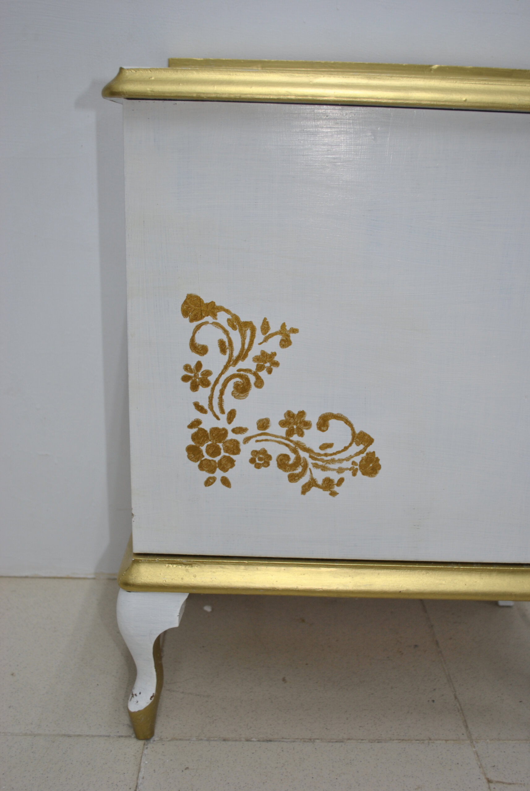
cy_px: 396
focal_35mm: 36
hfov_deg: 37.0
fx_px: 793
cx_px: 265
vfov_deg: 53.1
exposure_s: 1/20
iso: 200
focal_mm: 24
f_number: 4
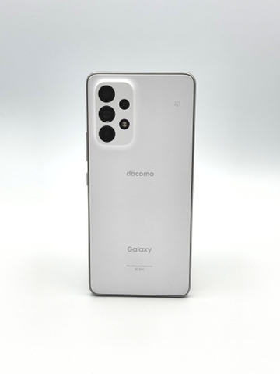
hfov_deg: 30.3
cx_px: 140
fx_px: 518
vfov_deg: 39.7
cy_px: 187
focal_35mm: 48
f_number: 1.78
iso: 64
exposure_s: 1/414
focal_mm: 6.76
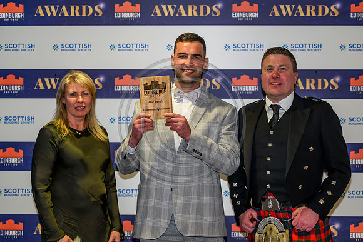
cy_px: 121
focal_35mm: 88
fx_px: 886
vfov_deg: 15.6
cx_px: 182
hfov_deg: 23.2
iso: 1600
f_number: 3.2
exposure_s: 1/200
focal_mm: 85
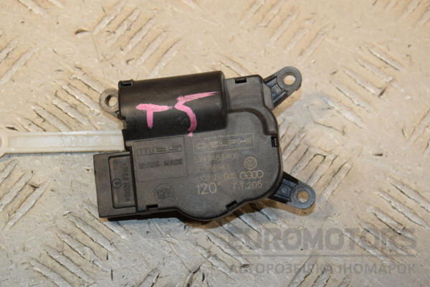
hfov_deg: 17.1
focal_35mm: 120
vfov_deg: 11.4
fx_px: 1433
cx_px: 215
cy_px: 144
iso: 800
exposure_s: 1/200
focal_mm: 80
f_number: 9
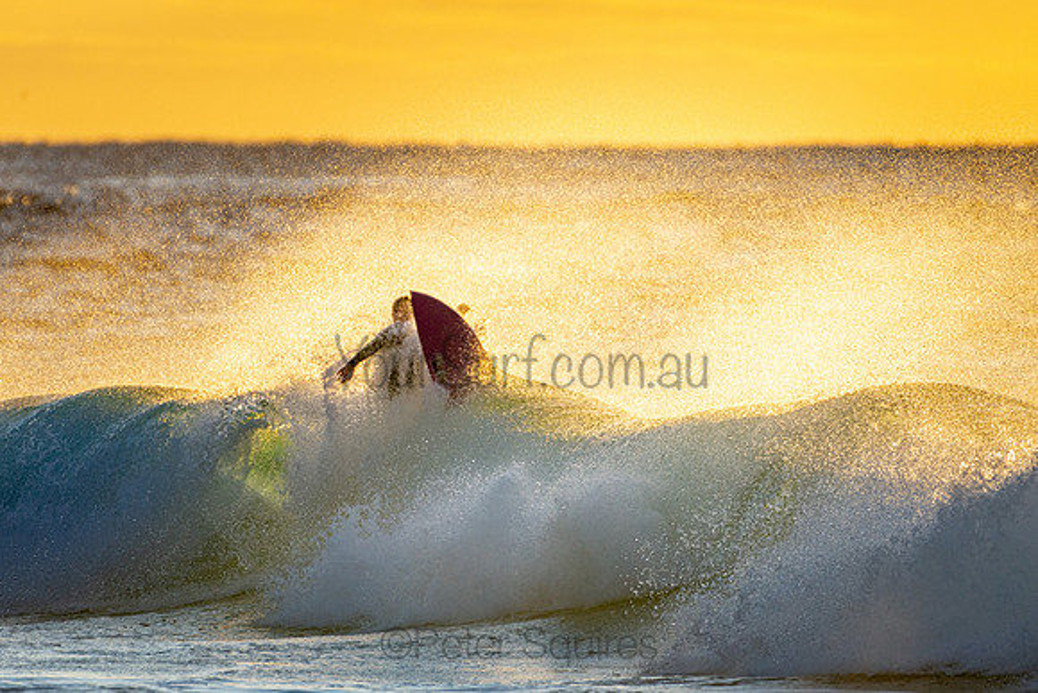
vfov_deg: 1.8
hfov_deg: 2.7
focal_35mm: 773
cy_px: 346
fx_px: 22281
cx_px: 519
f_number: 5.6
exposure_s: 1/1250
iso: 280
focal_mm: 500
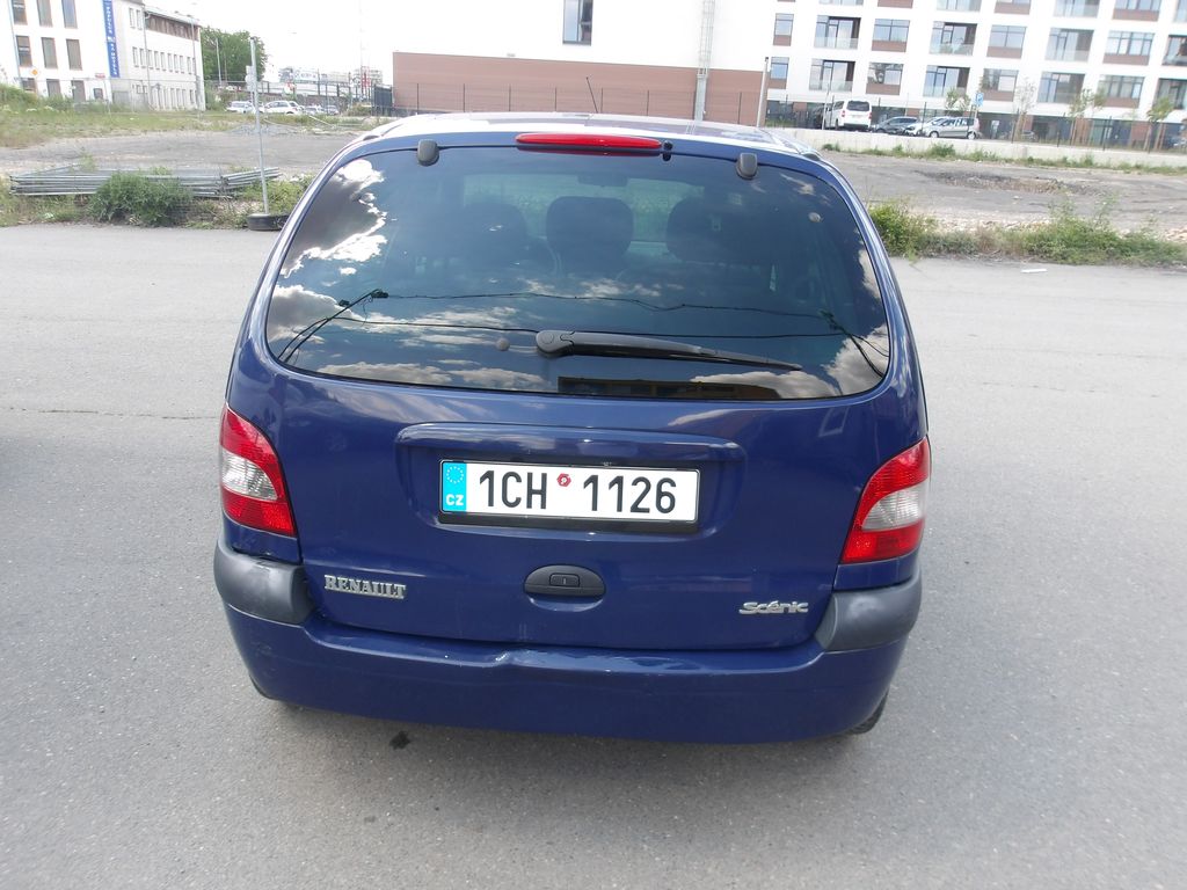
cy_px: 445
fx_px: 926
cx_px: 594
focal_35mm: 27
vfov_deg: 51.4
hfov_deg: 65.3
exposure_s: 1/235
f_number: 3
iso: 100
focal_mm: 4.9
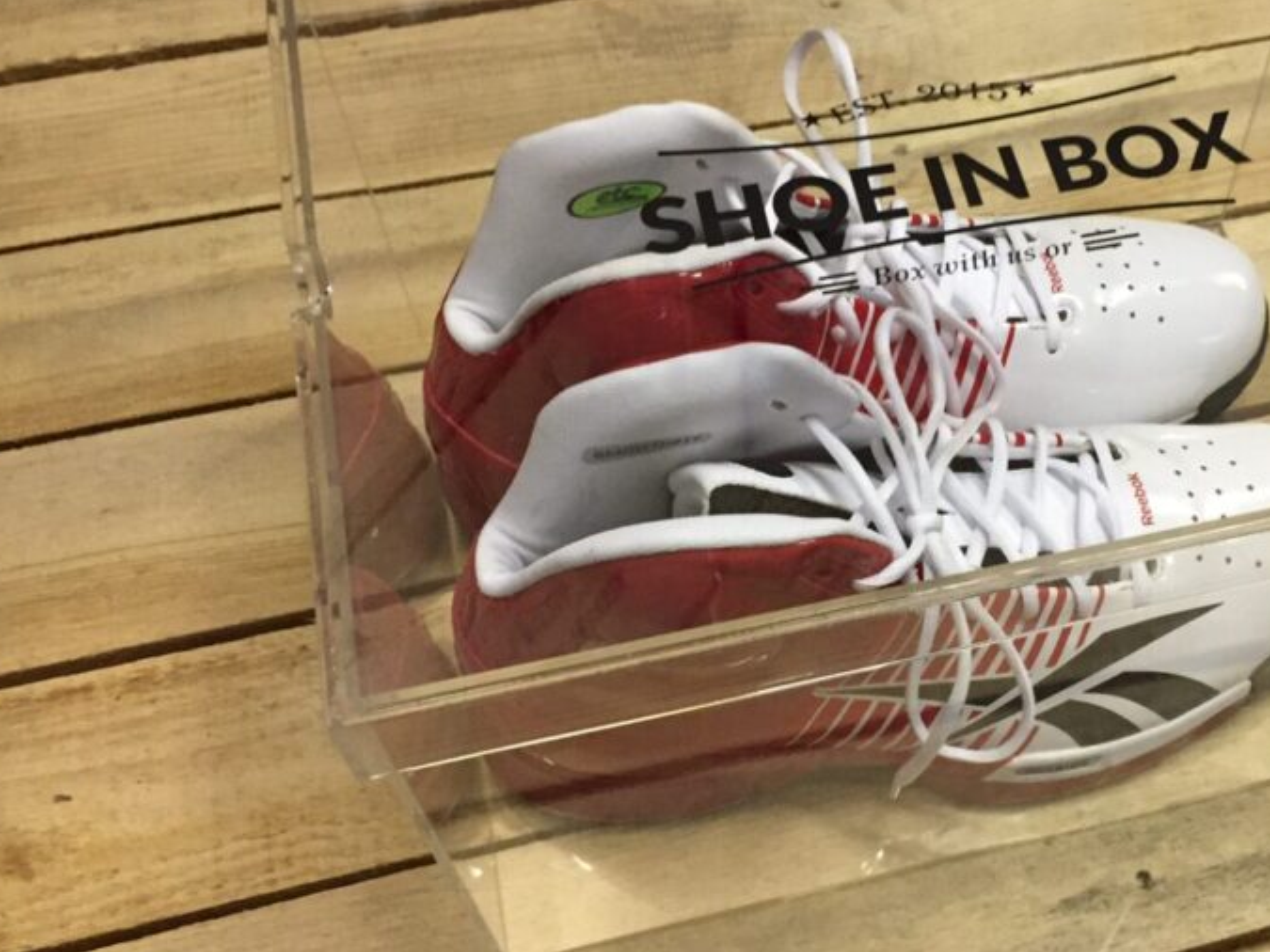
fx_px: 1614
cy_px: 472
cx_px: 935
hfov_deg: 41.8
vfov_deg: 32.9
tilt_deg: -59.0
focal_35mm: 44
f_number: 2.2
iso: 250
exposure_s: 1/17
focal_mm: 4.15
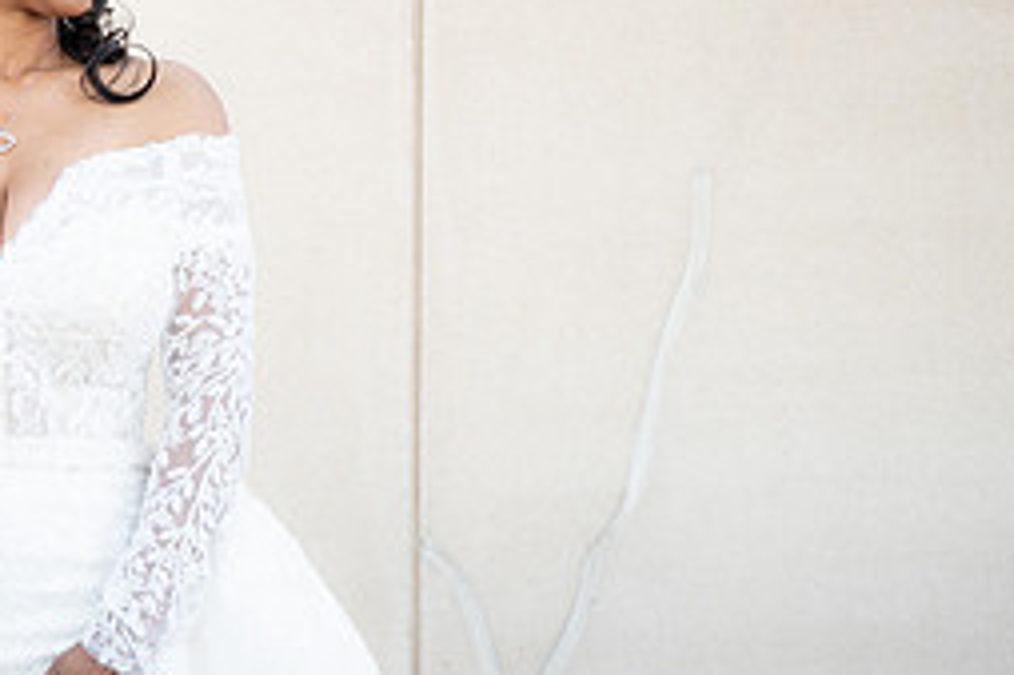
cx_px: 75
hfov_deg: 20.0
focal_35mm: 100
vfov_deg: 13.6
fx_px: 2815
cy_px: 450
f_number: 2.8
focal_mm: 42
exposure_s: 1/250
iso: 250
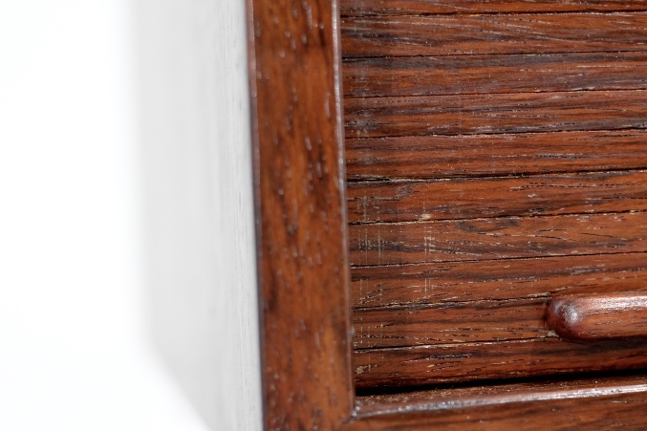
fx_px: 1689
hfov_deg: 21.5
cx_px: 500
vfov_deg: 14.5
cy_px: 307
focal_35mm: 94
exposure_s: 1/110
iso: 800
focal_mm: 35
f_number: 2.8
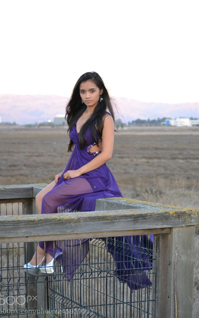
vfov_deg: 23.7
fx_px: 759
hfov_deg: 14.9
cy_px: 162
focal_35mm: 88
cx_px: 96
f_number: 4
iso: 3200
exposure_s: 1/500
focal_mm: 55
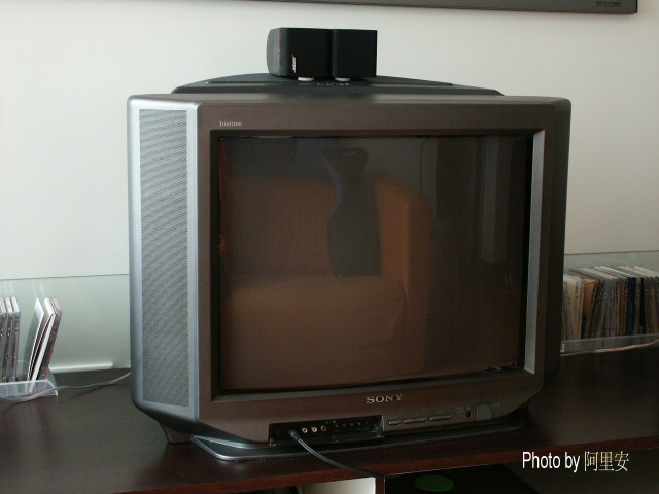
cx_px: 330
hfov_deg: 31.7
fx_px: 1161
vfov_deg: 24.0
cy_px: 247
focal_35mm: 61
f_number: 3.5
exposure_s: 1/60
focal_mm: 15.13
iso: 200
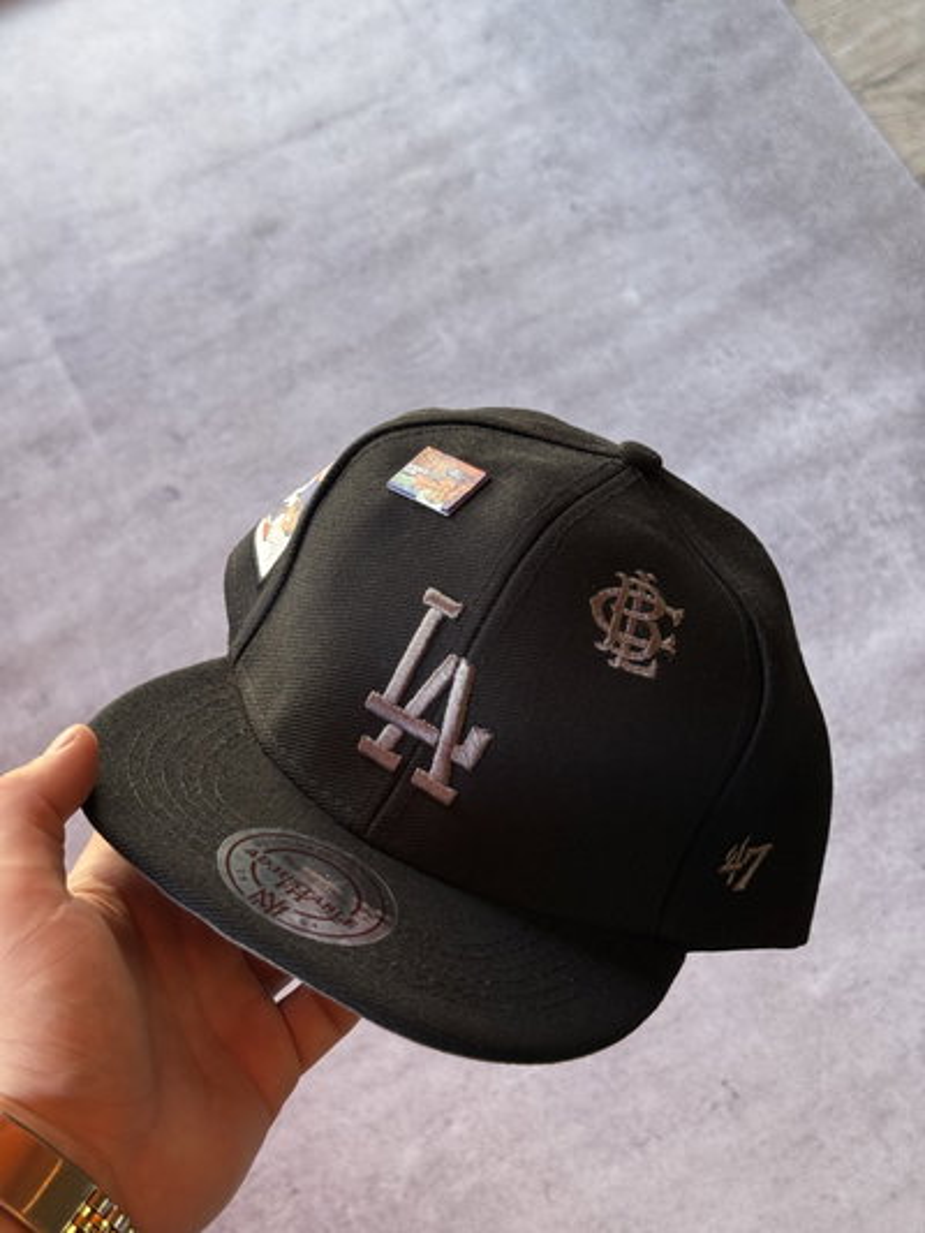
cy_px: 616
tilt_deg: -68.1
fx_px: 1710
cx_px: 462
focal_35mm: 48
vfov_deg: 39.6
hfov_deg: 30.3
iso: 80
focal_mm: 6.76
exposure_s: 1/121
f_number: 1.78
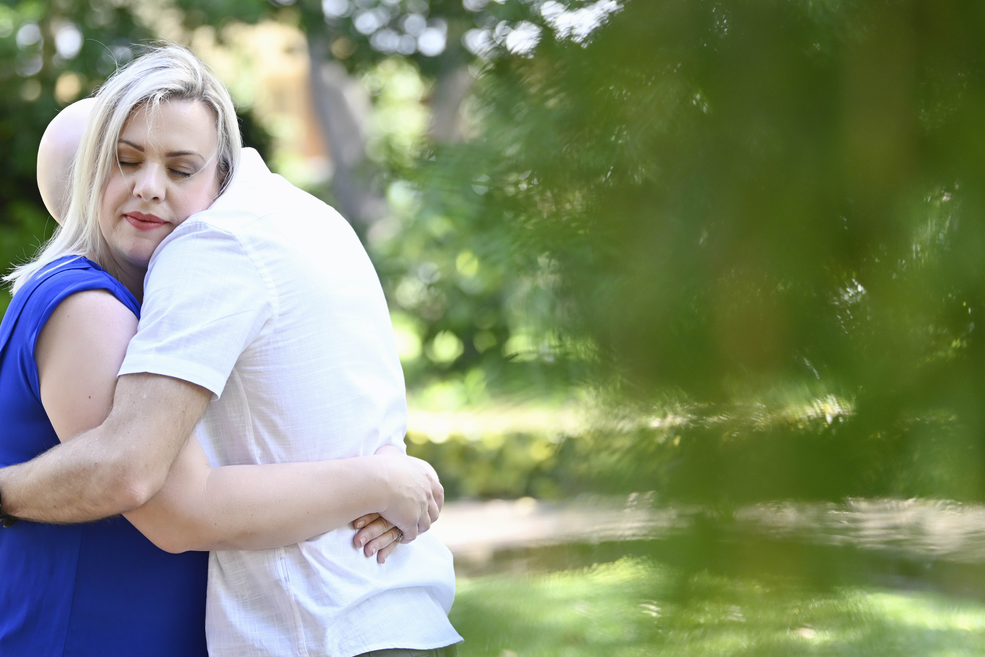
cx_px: 387
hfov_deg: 15.6
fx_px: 3584
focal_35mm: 131
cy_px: 350
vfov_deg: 10.5
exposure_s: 1/800
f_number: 2.8
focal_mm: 105
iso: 1000
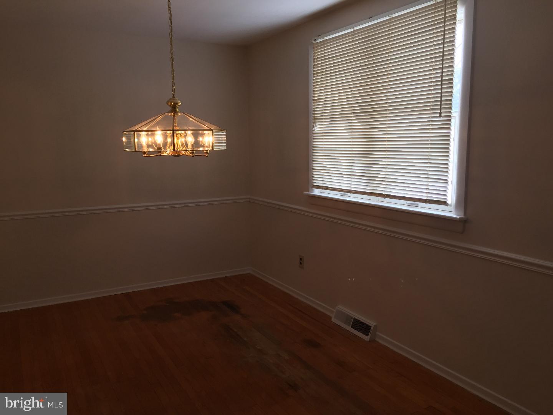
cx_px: 276
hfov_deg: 61.7
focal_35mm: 29
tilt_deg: -8.3
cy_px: 208
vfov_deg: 48.2
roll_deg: +0.5
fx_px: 463
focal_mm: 4.15
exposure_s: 1/40
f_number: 2.2
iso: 32
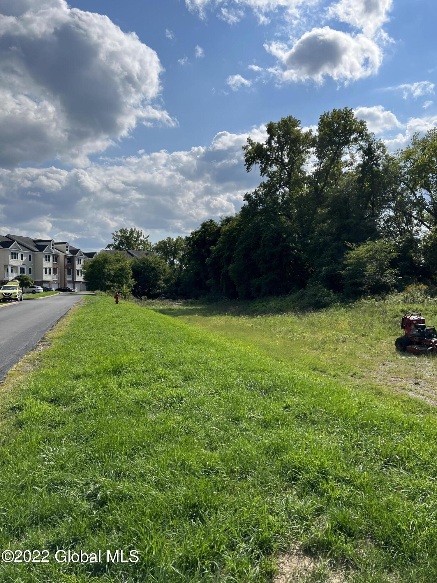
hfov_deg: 53.1
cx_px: 218
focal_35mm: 26
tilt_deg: +2.2
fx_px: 438
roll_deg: -0.1
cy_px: 292
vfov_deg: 67.3
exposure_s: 1/9434
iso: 50
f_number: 1.5
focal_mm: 5.7
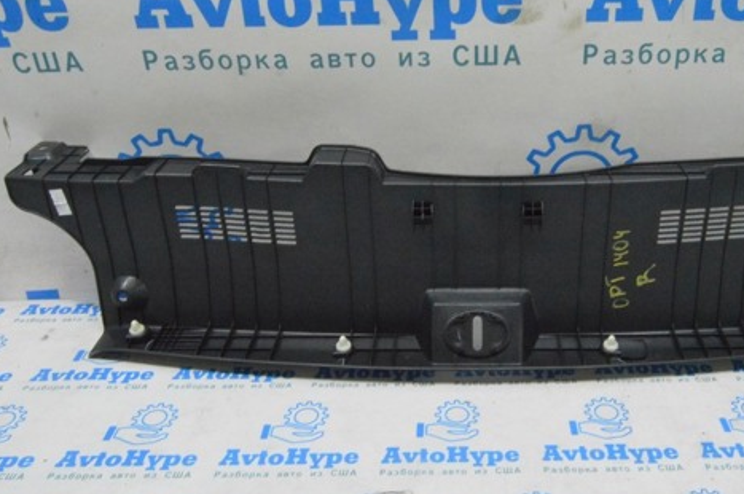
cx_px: 475
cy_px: 197
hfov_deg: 51.3
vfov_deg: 35.7
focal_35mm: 37
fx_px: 764
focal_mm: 18
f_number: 20
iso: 6400
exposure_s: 1/20
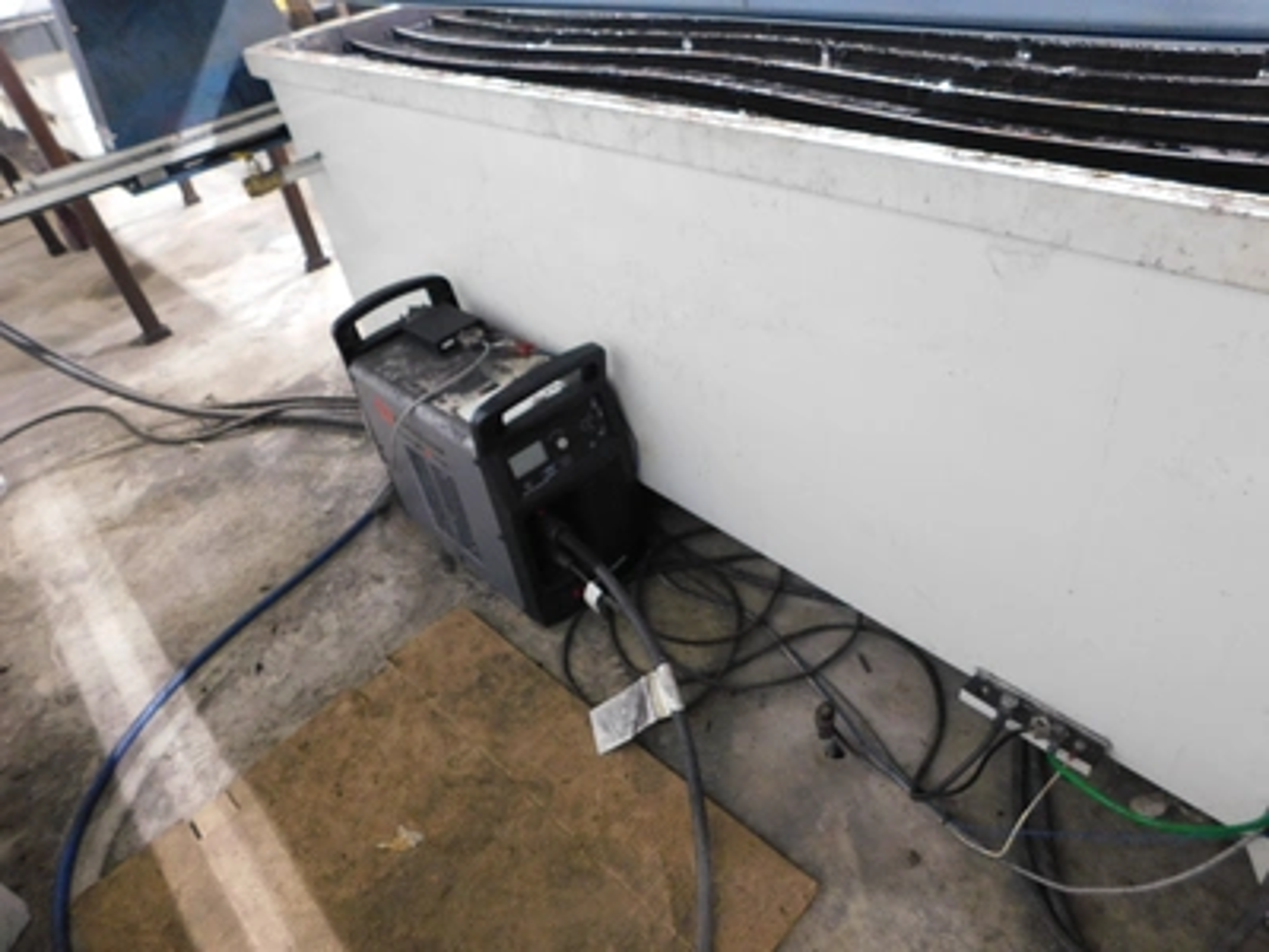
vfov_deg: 58.9
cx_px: 634
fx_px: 843
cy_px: 476
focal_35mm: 23
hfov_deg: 73.9
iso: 450
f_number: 3
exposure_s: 1/8
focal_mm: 4
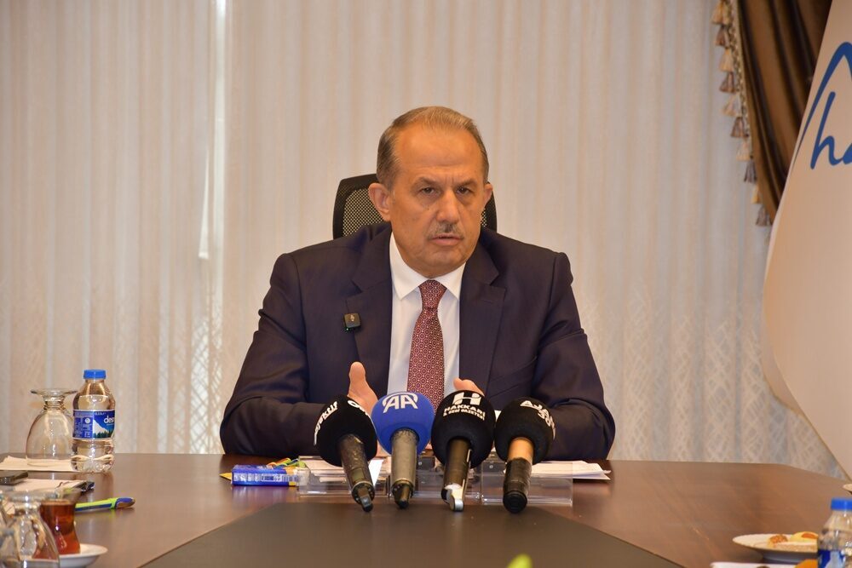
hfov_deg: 9.8
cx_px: 426
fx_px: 4970
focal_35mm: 210
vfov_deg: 6.5
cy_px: 284
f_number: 5.6
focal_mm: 140
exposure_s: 1/60
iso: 500
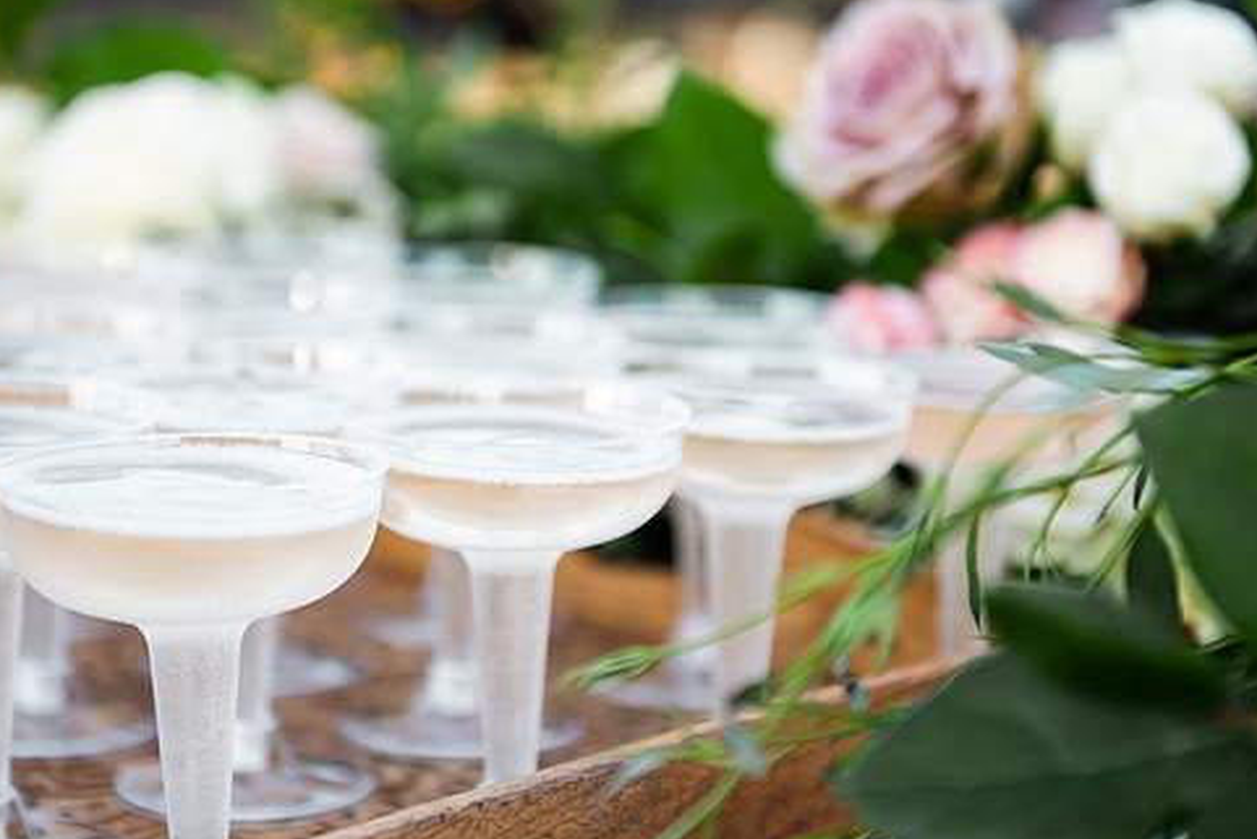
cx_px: 538
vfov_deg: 14.3
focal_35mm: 96
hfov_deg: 21.2
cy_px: 383
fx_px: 3353
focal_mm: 70
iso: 400
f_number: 2.8
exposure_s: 1/1000
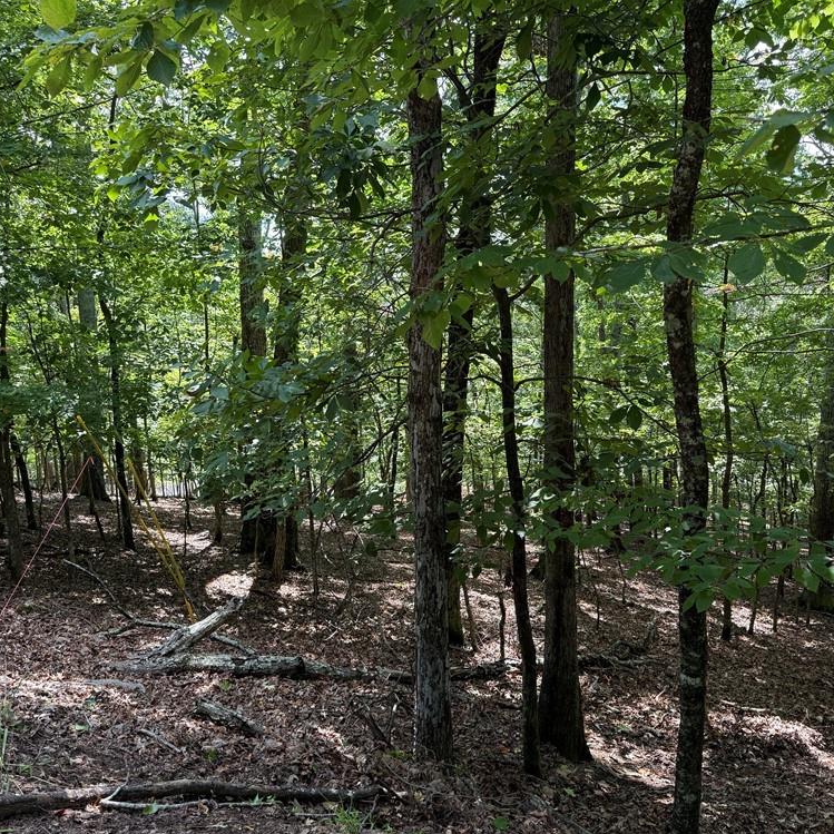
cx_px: 460
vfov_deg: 55.6
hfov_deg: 55.5
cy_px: 426
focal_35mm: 29
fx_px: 790
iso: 100
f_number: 1.78
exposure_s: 1/277
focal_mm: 6.76
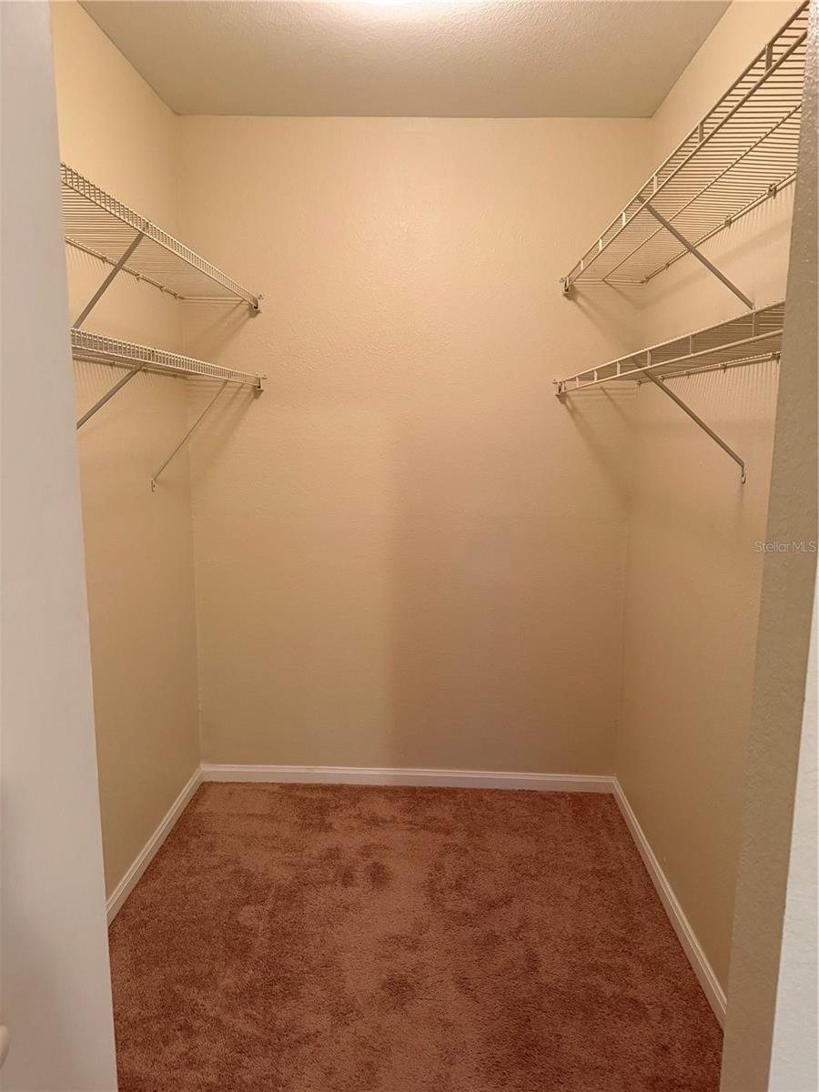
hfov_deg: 56.8
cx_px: 410
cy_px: 546
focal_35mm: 24
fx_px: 757
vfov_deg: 71.6
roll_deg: -1.3
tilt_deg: -8.8
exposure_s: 1/40
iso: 640
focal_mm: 6.76
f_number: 1.78
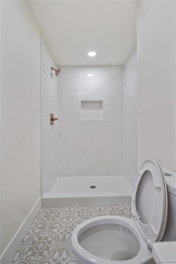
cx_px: 88
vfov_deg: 95.0
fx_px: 121
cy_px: 132
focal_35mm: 16
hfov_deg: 72.1
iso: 400
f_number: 4
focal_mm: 16.5
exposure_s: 1/160
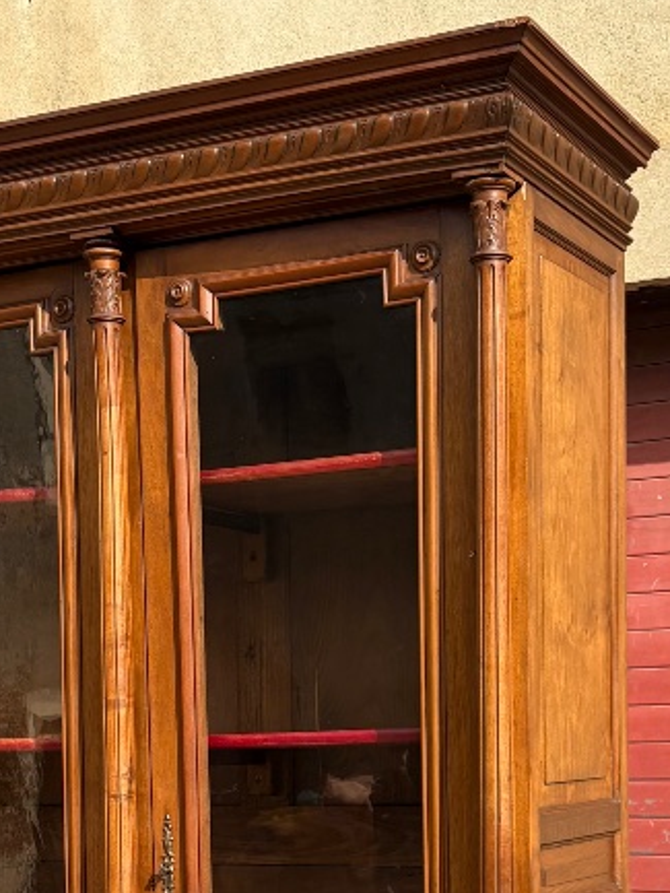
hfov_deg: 20.4
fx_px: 1857
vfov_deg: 26.2
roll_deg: -0.1
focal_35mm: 72
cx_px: 268
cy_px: 798
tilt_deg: -0.9
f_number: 1.6
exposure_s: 1/2639
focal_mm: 5.96
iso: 50
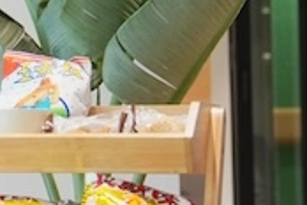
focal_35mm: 207
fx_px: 1765
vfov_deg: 6.6
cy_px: 56
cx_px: -545
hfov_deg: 8.6
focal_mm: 36
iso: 400
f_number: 3.2
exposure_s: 1/25
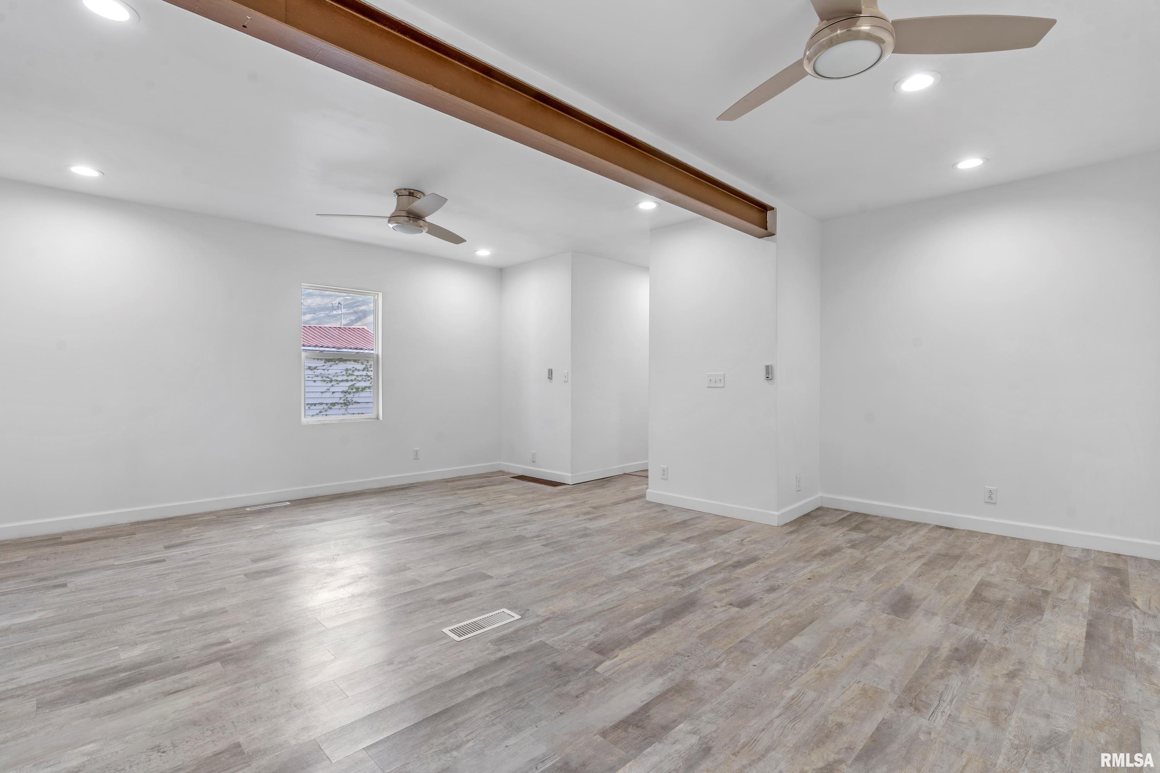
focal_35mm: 16
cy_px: 386
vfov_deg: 73.7
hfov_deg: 96.7
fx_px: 516
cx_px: 580
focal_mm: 16
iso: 160
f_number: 9
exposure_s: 1/2
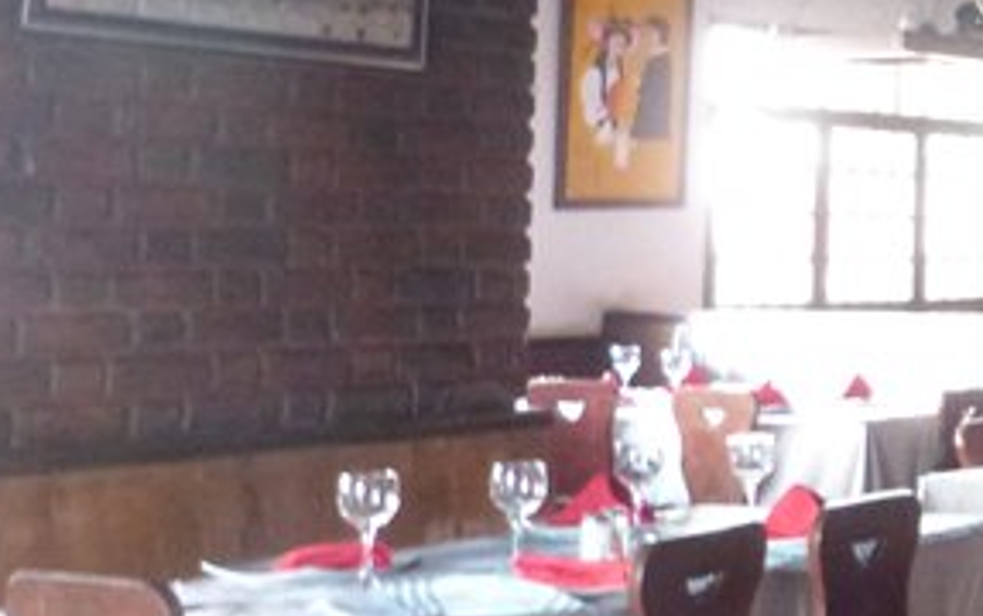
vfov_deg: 15.6
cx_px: 1524
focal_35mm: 83
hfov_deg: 20.7
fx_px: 2226
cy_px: 84
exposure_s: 1/15
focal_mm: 4.5
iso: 800
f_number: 2.8
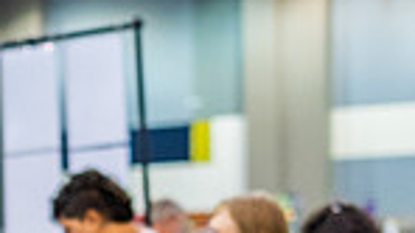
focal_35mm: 208
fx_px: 2287
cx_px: -233
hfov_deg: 10.0
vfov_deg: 5.7
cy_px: 420
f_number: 2.5
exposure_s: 1/320
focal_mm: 50
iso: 2000
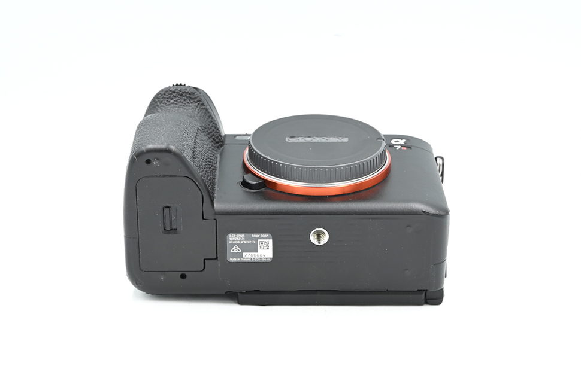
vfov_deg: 18.2
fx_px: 1211
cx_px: 290
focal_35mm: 75
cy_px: 194
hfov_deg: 27.0
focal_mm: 75
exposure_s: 1/13
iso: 200
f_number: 14
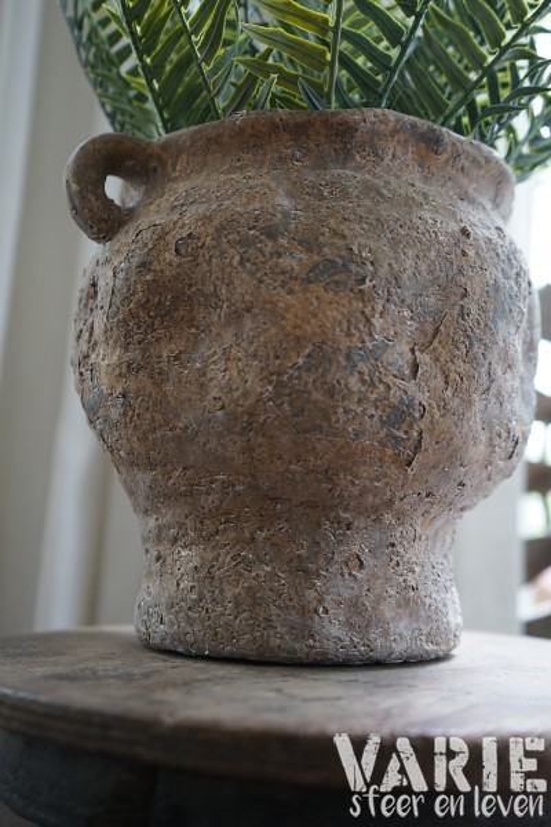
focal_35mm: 34
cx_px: 276
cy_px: 414
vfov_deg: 55.8
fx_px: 781
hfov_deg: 38.9
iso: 640
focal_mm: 34
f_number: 4
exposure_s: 1/60
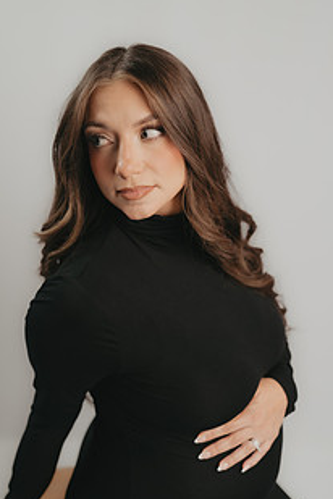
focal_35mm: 51
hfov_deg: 26.5
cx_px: 150
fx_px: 708
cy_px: 263
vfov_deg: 38.9
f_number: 2
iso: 125
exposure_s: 1/200
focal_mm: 35
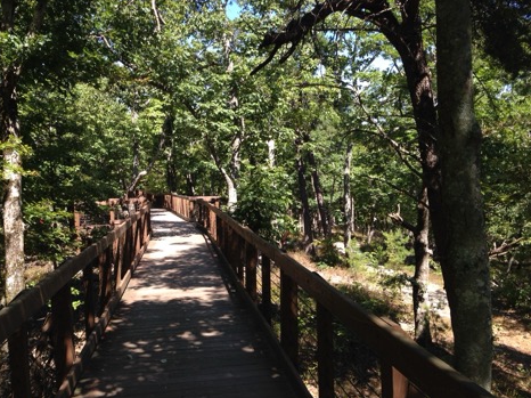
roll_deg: +0.9
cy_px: 198
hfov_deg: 54.0
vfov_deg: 41.8
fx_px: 521
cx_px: 259
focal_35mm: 34
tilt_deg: -1.9
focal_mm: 4.12
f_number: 2.4
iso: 50
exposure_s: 1/337
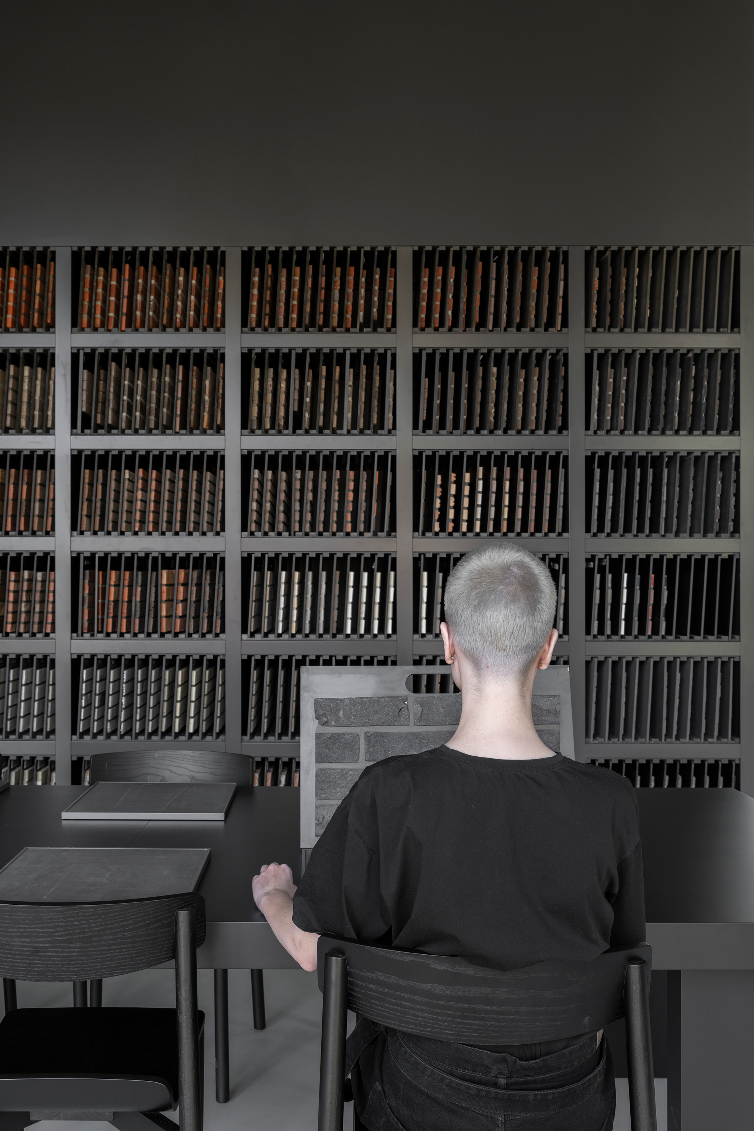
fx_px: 1068
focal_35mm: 34
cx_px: 377
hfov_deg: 38.9
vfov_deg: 55.8
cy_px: 566
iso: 100
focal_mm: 34
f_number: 9
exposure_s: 1/2
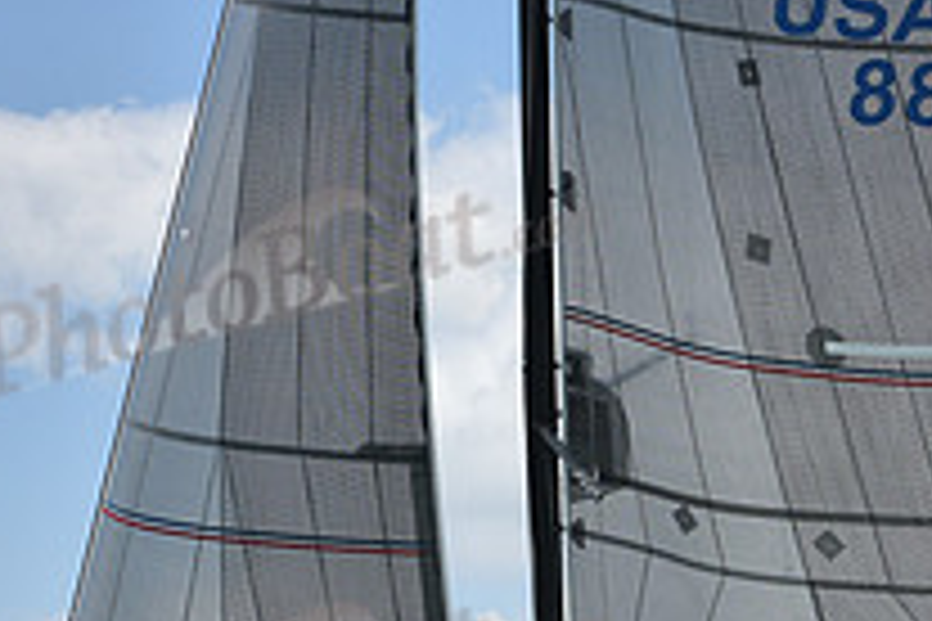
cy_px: 866
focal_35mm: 196
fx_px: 5074
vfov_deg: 6.9
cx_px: 846
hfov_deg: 10.4
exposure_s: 1/1250
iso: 250
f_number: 7.1
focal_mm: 70
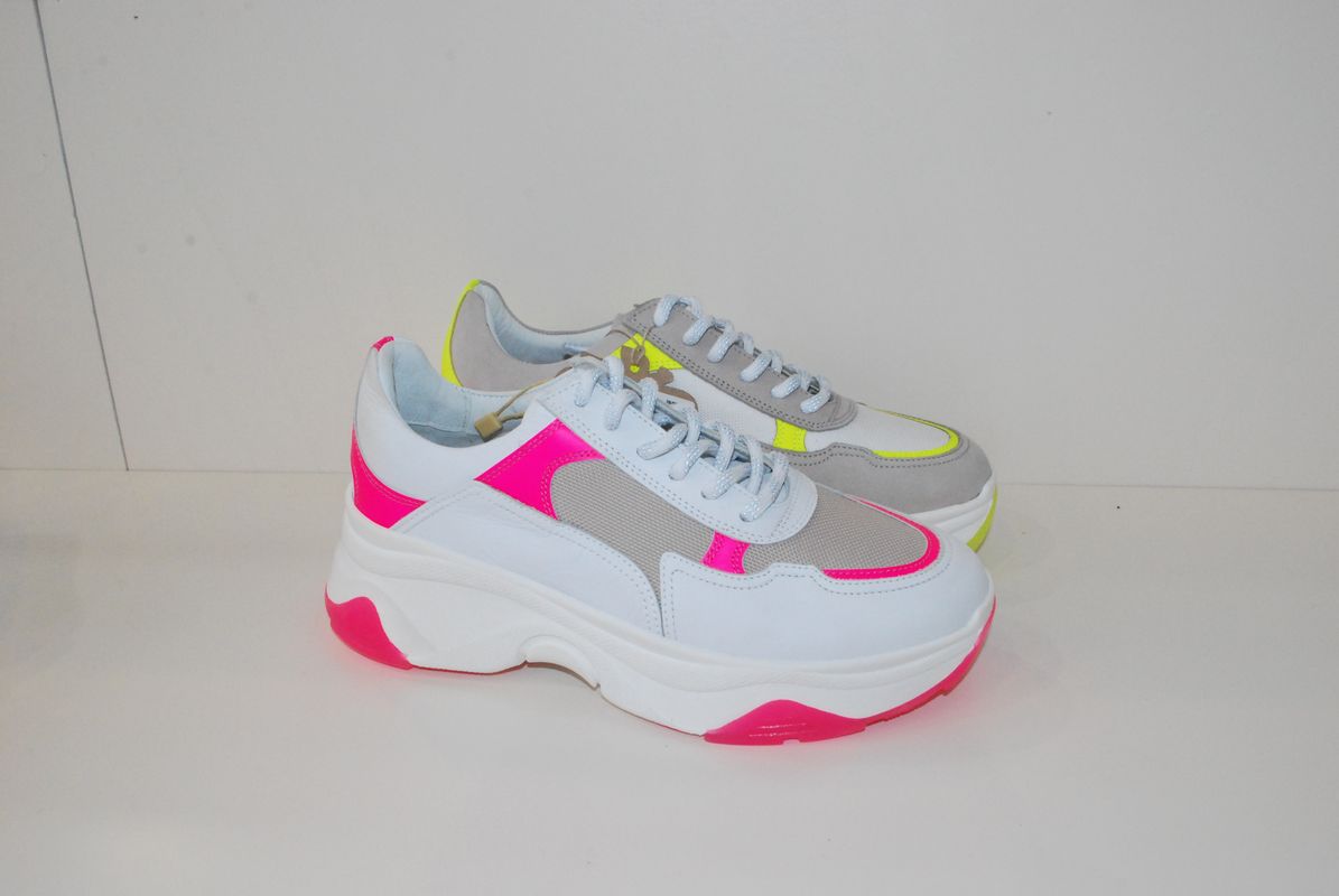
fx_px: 1229
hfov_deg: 57.2
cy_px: 448
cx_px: 670
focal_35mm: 33
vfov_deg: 40.1
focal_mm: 22
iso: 1600
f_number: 14
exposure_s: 1/200
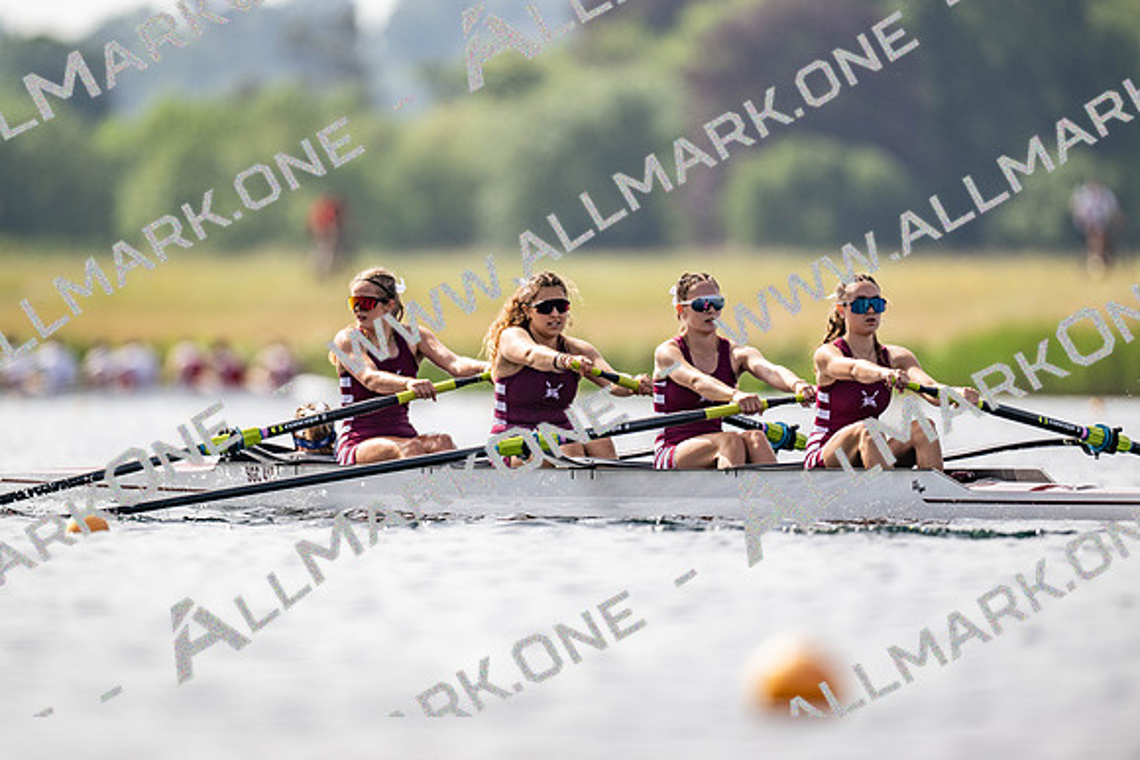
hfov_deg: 3.4
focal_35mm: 600
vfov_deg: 2.3
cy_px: 380
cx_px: 570
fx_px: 19013
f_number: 4
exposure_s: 1/2500
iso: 180
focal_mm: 600
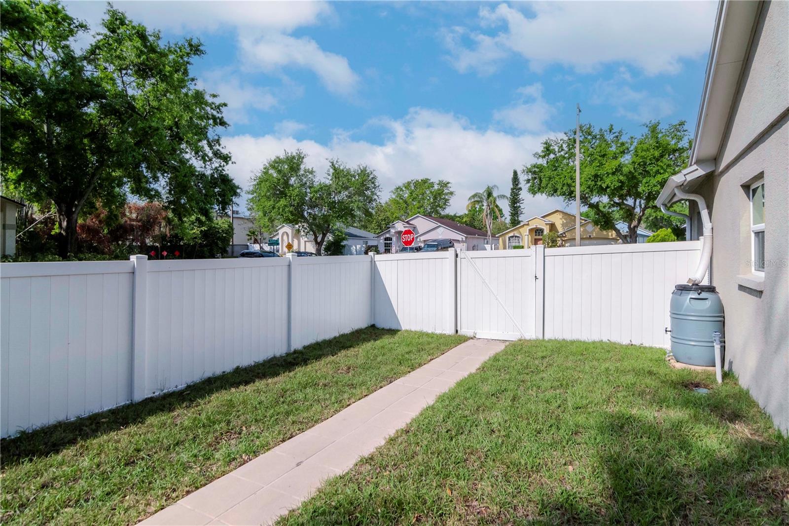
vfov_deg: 72.0
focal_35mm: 16
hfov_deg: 95.0
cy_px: 263
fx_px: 362
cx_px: 394
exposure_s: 1/4000
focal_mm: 11
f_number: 6.3
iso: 800
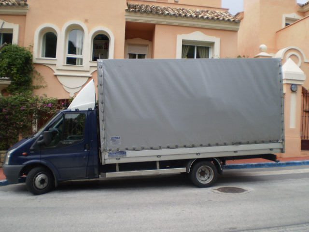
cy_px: 116
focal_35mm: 36
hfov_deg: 51.4
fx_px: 321
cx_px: 154
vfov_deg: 39.7
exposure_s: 1/160
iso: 64
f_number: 3.1
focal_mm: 6.3
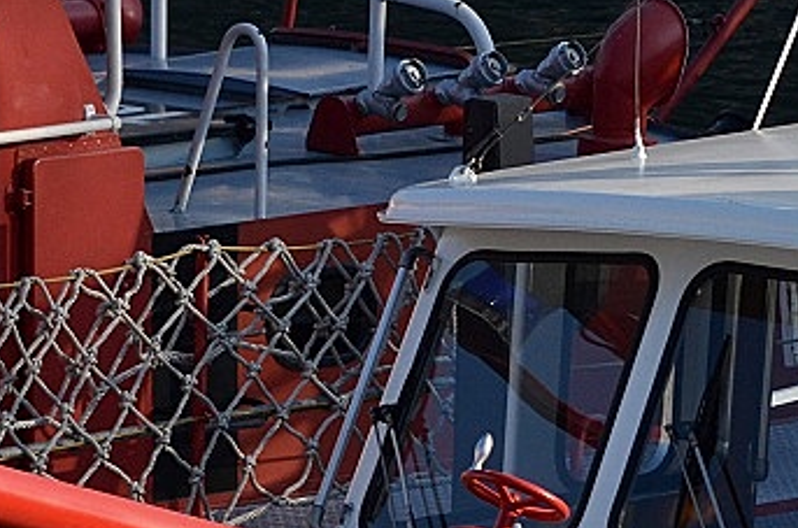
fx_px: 23221
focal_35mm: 1050
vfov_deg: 1.3
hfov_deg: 2.0
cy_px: 742
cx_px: 912
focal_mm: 240
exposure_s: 1/750
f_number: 11
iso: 400
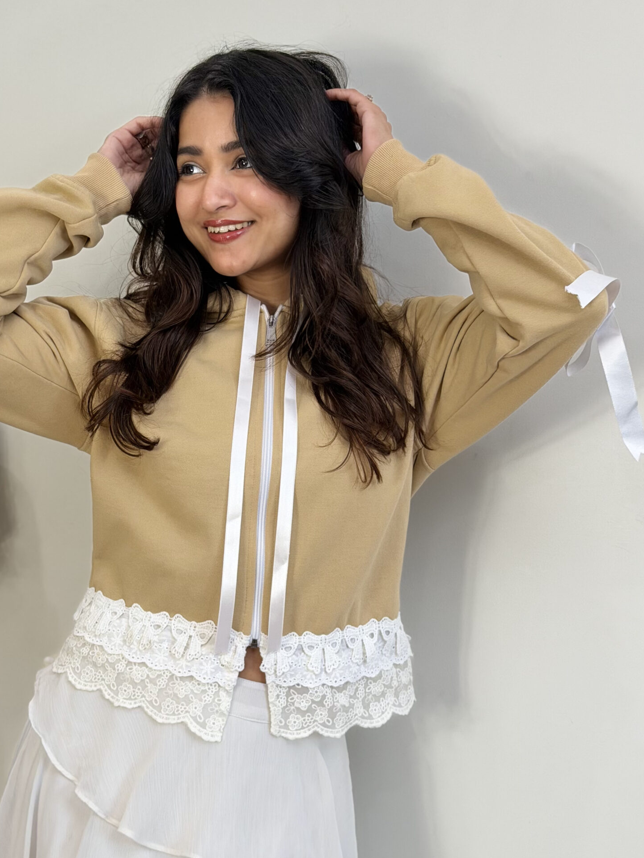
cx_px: 264
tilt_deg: -1.4
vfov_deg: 30.3
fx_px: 1588
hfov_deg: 22.9
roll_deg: -3.9
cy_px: 412
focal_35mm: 64
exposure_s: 1/61
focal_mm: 6.76
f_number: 1.78
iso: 100
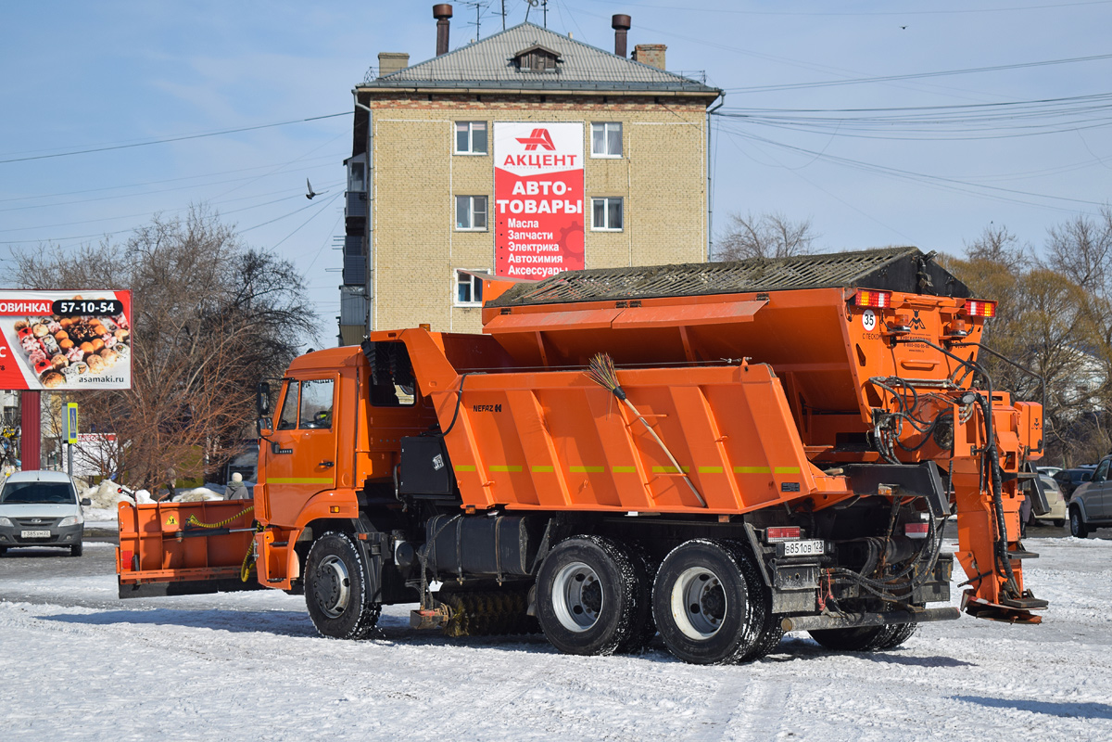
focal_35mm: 72
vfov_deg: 18.9
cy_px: 371
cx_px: 556
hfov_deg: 28.1
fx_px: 2224
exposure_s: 1/800
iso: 100
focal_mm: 48
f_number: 6.3
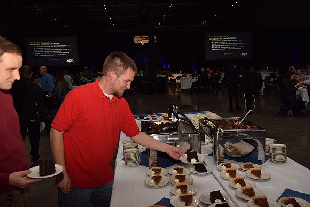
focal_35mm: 34
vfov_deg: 38.4
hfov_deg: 55.1
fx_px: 297
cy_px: 104
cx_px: 155
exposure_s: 1/200
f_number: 4
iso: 400
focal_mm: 23
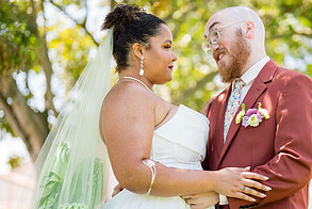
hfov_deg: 19.2
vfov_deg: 13.1
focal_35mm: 105
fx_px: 911
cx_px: 248
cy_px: 139
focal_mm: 50
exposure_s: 1/2500
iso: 200
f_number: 1.2
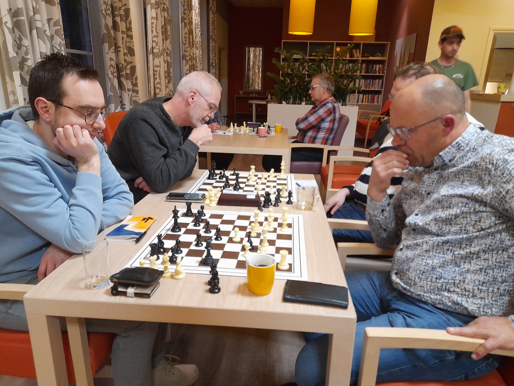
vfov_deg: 54.9
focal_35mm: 25
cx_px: 257
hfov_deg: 69.4
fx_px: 371
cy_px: 193
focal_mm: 4.6
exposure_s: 1/50
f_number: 2
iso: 400
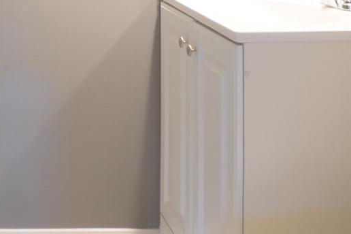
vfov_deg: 20.2
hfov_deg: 27.9
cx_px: -16
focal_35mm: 67
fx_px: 653
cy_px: 71
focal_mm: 16
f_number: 7.1
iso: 100
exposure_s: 1/2
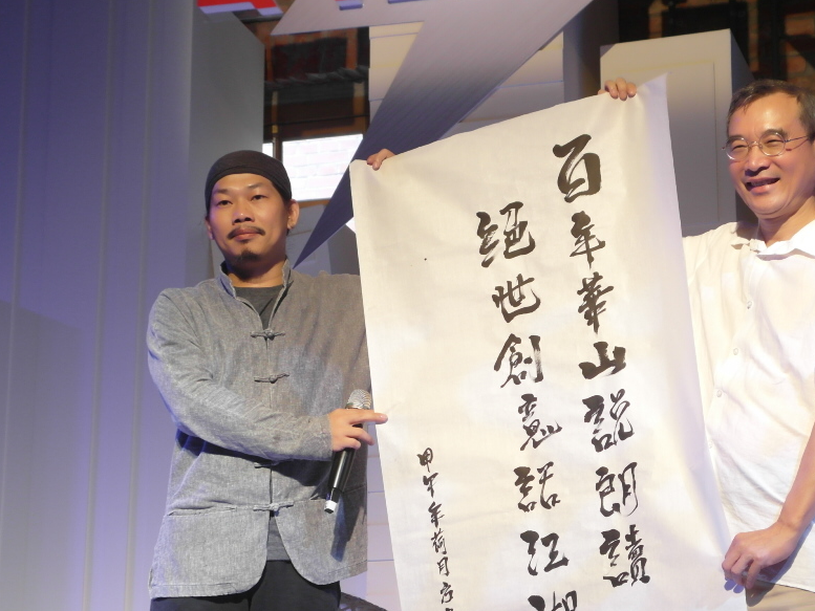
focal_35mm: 87
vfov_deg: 17.0
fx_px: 2049
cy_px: 313
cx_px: 460
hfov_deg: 22.5
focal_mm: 14.1
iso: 200
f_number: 2.8
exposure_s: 1/45
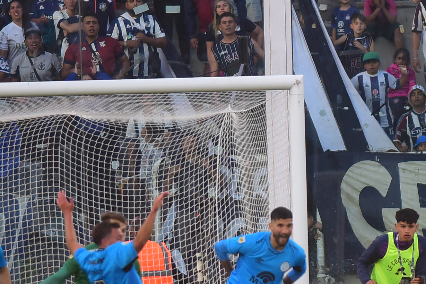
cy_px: 199
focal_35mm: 1248
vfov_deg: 1.1
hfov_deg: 1.7
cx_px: 421
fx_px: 14769
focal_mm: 300
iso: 1000
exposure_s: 1/1000
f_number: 4
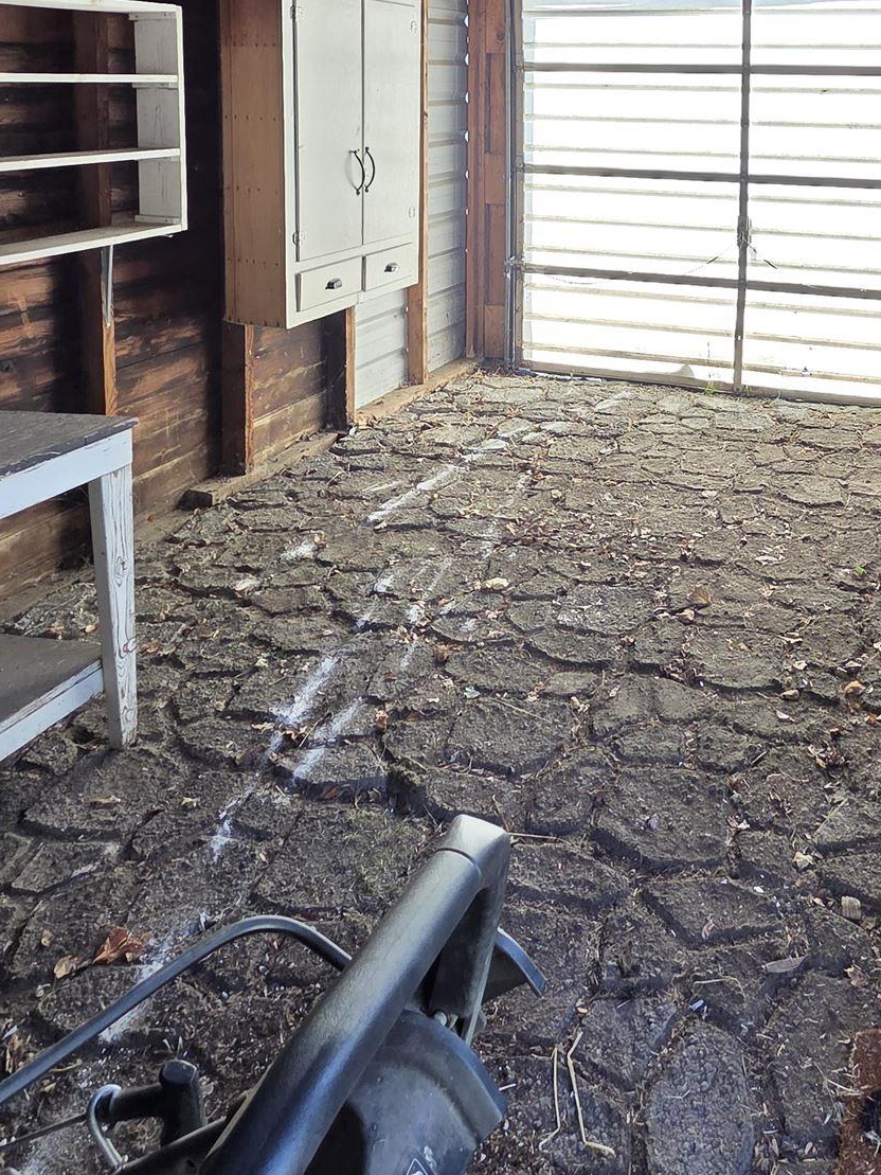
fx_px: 916
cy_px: 215
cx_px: 681
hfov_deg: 48.9
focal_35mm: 27
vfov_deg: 59.5
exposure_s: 1/120
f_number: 2.2
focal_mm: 2.2
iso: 80
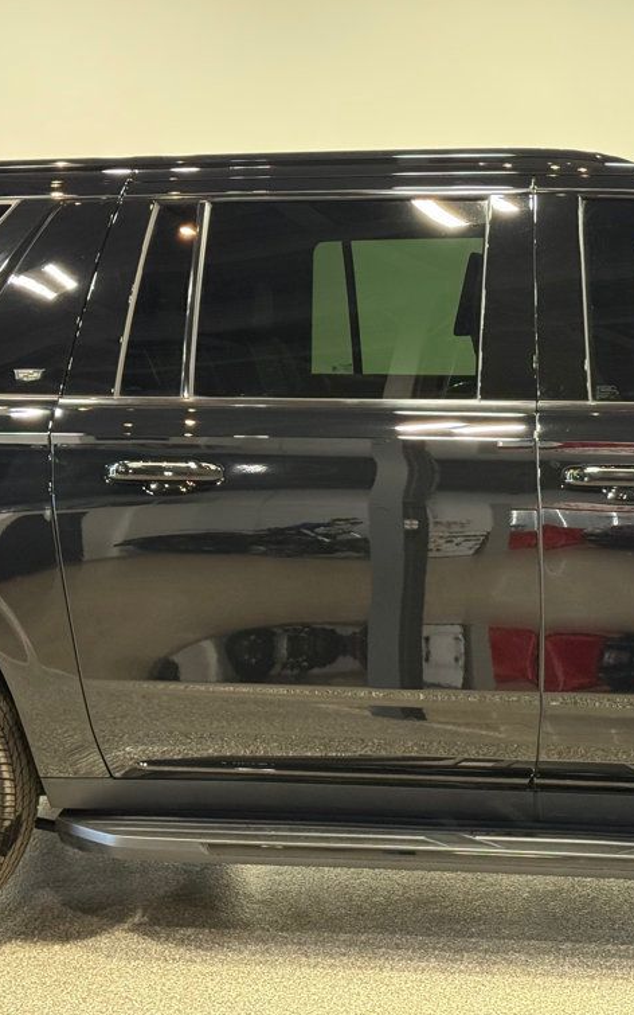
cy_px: 507
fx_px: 1907
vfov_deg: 29.8
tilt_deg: -4.0
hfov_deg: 18.7
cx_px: 481
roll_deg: +1.0
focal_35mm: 69
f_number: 1.78
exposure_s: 1/120
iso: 320
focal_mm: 6.76
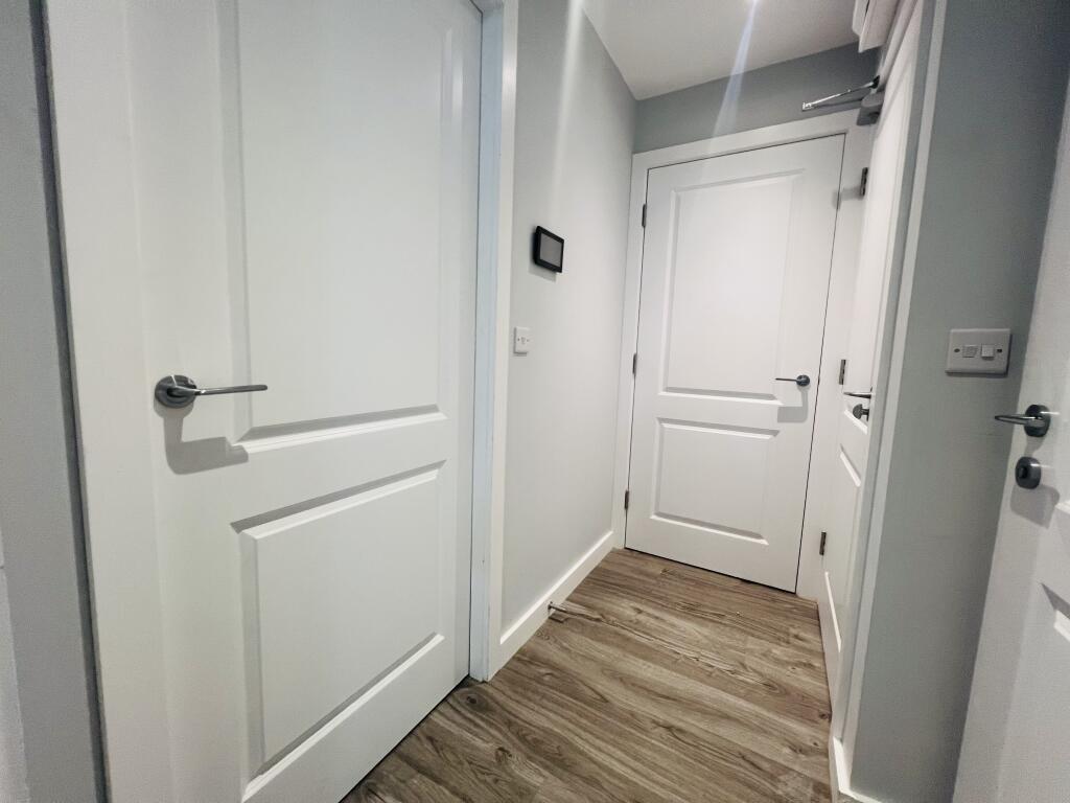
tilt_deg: -6.4
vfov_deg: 89.9
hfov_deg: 106.2
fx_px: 402
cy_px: 402
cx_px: 535
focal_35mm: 13
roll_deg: -1.8
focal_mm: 1.57
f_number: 1.8
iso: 200
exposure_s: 1/100
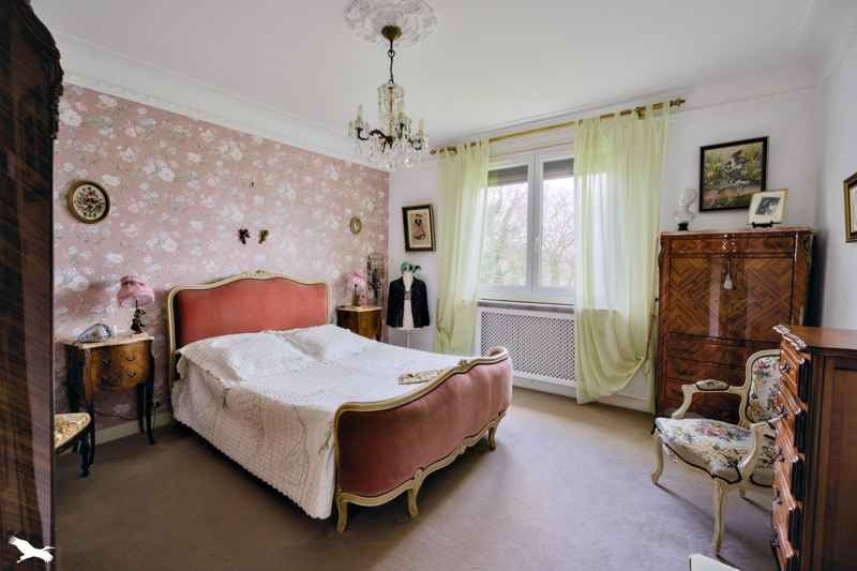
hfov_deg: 96.7
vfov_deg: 73.7
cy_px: 286
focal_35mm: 16
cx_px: 428
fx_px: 381
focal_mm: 16
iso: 800
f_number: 8
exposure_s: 1/200
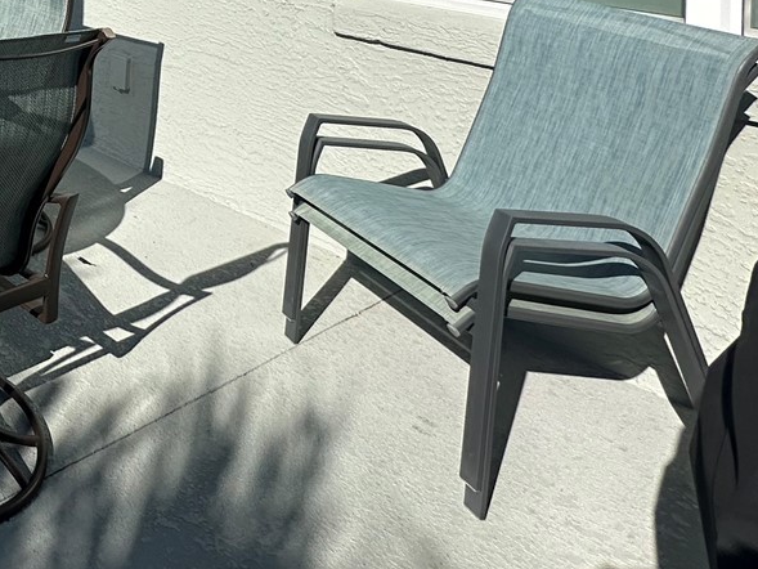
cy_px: -173
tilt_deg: +0.4
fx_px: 832
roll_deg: -1.3
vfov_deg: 30.0
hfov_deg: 36.0
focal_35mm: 38
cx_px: -187
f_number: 2.2
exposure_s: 1/3731
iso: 40
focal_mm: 2.22
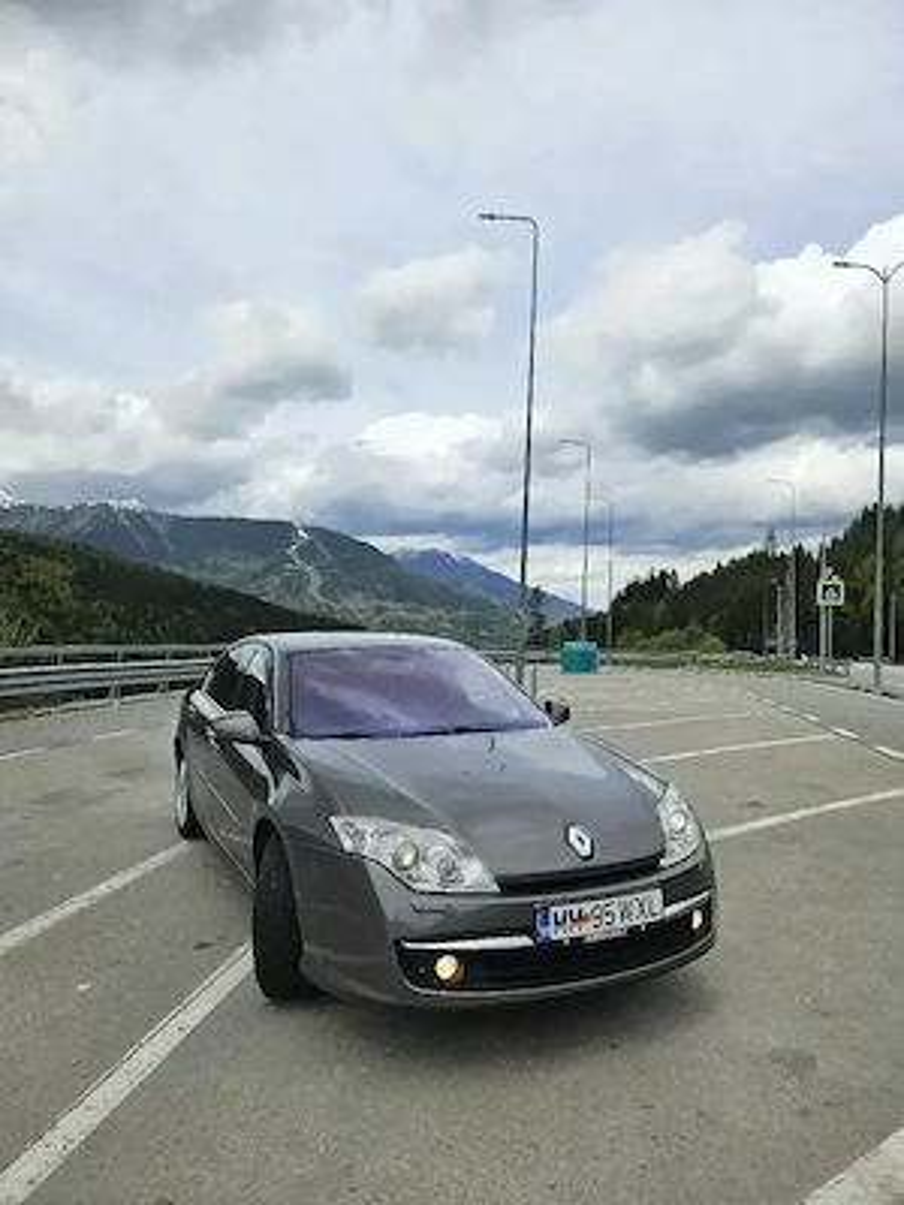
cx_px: 452
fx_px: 801
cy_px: 602
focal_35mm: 23
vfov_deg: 73.9
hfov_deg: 58.9
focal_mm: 5.4
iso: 25
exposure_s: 1/5000
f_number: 1.8
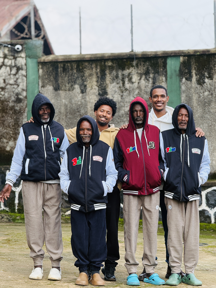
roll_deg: +1.6
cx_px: 108
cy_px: 144
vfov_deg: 16.4
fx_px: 999
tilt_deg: +0.2
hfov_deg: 12.3
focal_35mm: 120
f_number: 2.8
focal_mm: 15.66
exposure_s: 1/118
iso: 64
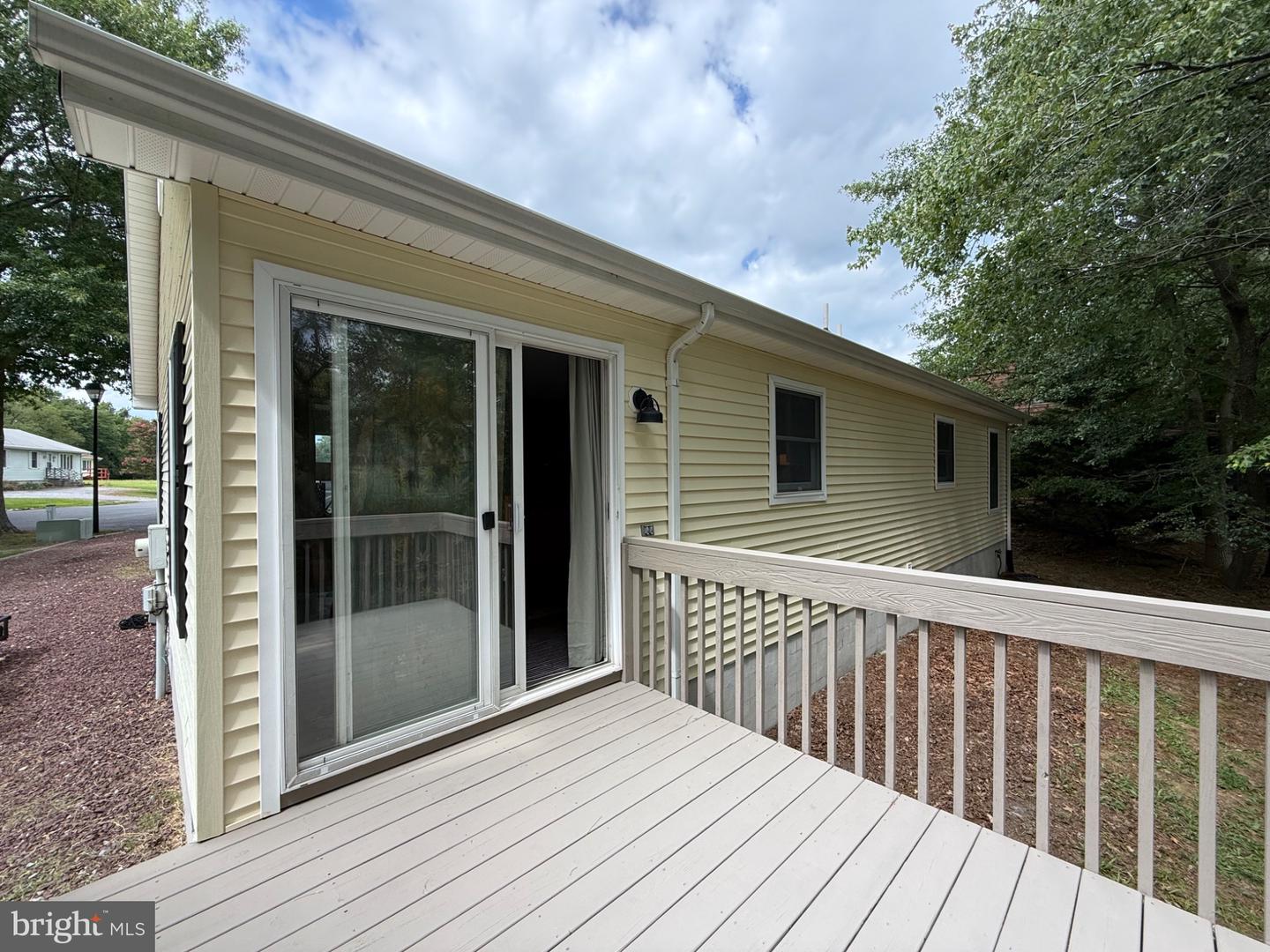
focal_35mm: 14
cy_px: 476
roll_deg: +0.0
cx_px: 635
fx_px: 514
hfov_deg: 102.1
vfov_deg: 85.7
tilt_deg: -0.2
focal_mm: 2.22
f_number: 2.2
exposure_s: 1/472
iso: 64
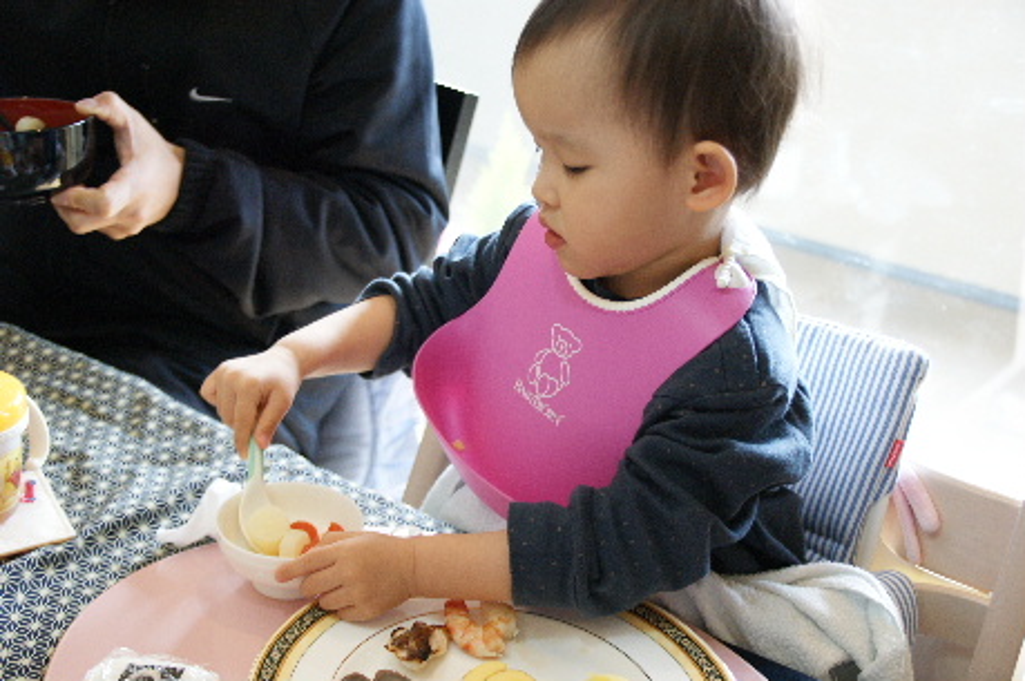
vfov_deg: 25.7
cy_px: 340
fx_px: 1493
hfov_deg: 37.9
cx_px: 512
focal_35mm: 52
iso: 400
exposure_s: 1/50
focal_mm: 35
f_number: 4.5
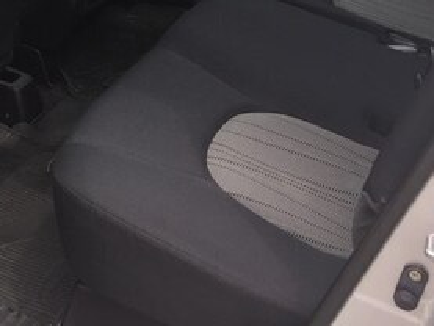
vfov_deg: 20.2
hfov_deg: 27.0
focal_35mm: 69
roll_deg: +2.1
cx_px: 28
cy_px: -51
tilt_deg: -18.5
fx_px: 865
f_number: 2.2
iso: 32
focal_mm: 4.15
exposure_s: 1/356
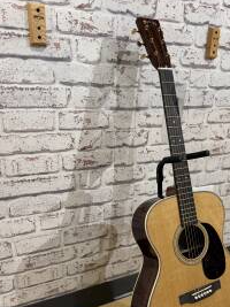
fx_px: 319
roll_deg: -4.6
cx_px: 154
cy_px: 197
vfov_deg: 50.7
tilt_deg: -22.9
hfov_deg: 39.1
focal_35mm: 36
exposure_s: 1/60
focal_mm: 6.76
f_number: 1.78
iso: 250
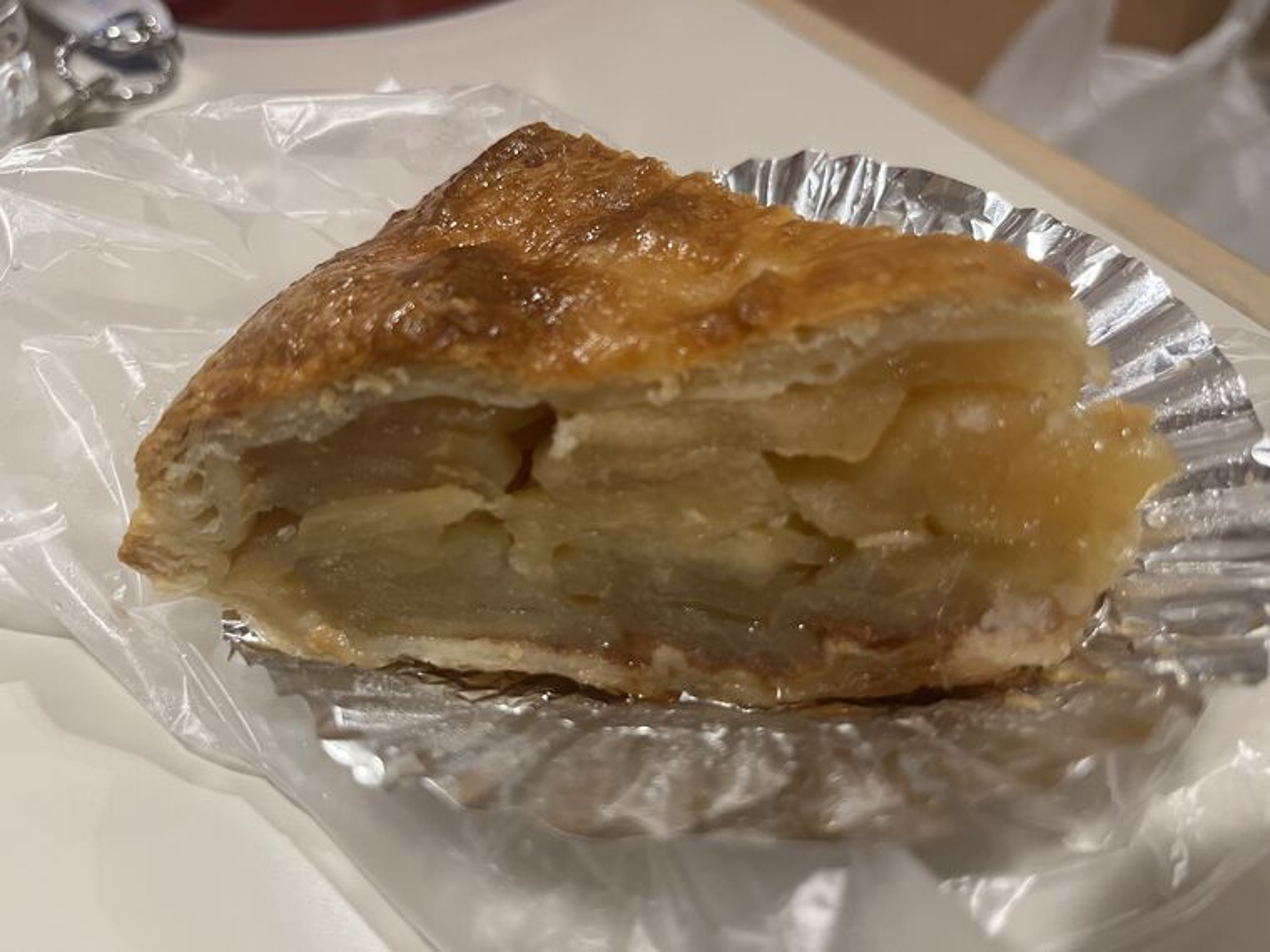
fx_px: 954
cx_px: 635
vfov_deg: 53.1
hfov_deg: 67.3
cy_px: 476
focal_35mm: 26
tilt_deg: -42.2
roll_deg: +4.4
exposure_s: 1/60
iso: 200
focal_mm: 5.1
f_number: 1.6
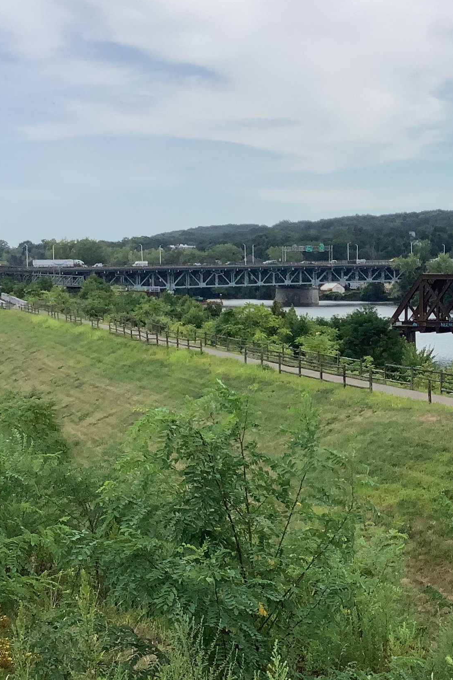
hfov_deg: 21.9
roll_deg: -0.3
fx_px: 1132
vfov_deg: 33.4
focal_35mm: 60
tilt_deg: -5.6
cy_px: 365
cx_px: 432
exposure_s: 1/823
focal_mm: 3.3
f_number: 2.4
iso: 25
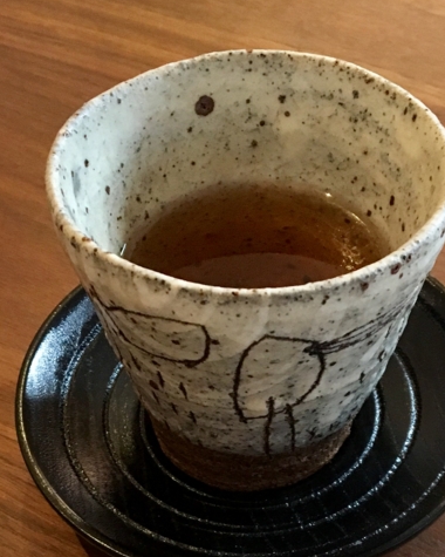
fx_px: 1004
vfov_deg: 29.3
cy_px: 536
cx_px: 230
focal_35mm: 61
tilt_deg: -55.6
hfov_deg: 25.0
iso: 200
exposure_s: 1/15
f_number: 2.2
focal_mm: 4.15
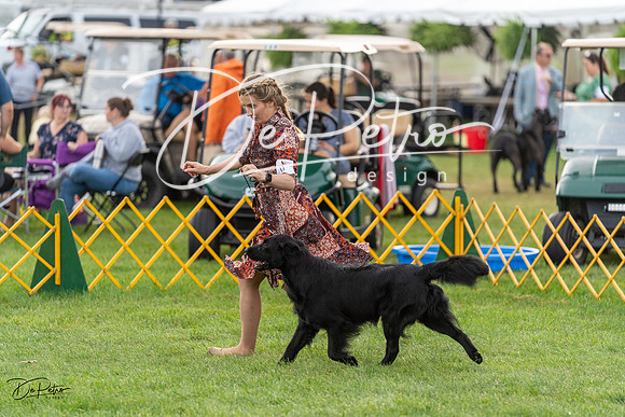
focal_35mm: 200
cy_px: 208
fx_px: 3473
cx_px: 312
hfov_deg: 10.3
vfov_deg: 6.9
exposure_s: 1/1000
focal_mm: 200
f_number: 3.2
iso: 1000
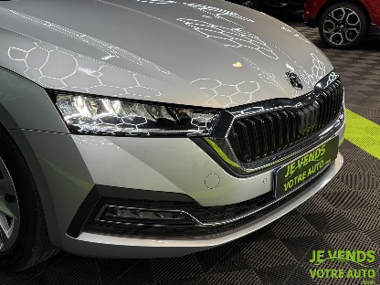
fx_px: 527
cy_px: 142
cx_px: 190
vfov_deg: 30.3
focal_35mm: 48
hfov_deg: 39.7
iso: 64
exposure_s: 1/125
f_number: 1.78
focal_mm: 6.76
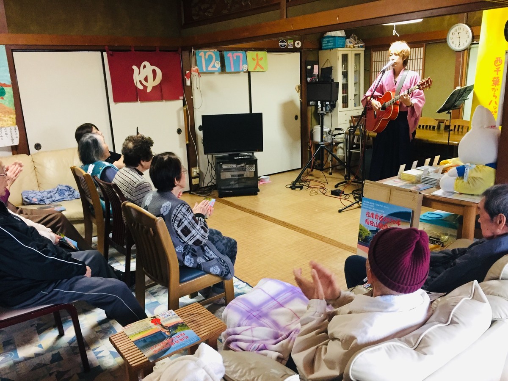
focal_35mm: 29
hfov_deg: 61.7
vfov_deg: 48.2
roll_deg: +1.6
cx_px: 254
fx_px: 426
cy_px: 190
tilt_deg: -13.1
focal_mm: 4.15
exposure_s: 1/20
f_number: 2.2
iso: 250
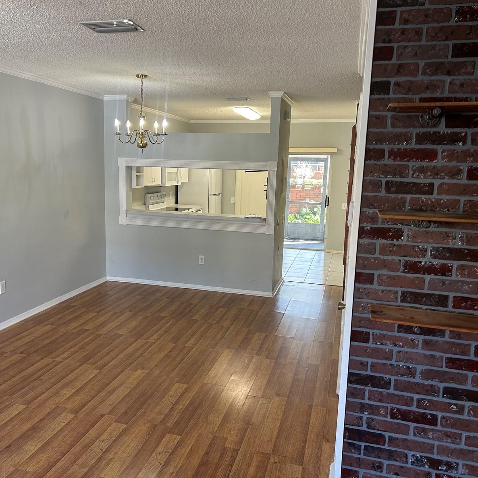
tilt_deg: -8.9
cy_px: 237
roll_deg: -0.6
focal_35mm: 31
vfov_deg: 52.5
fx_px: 484
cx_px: 207
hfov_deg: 52.4
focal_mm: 5.7
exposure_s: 1/60
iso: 80
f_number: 1.5
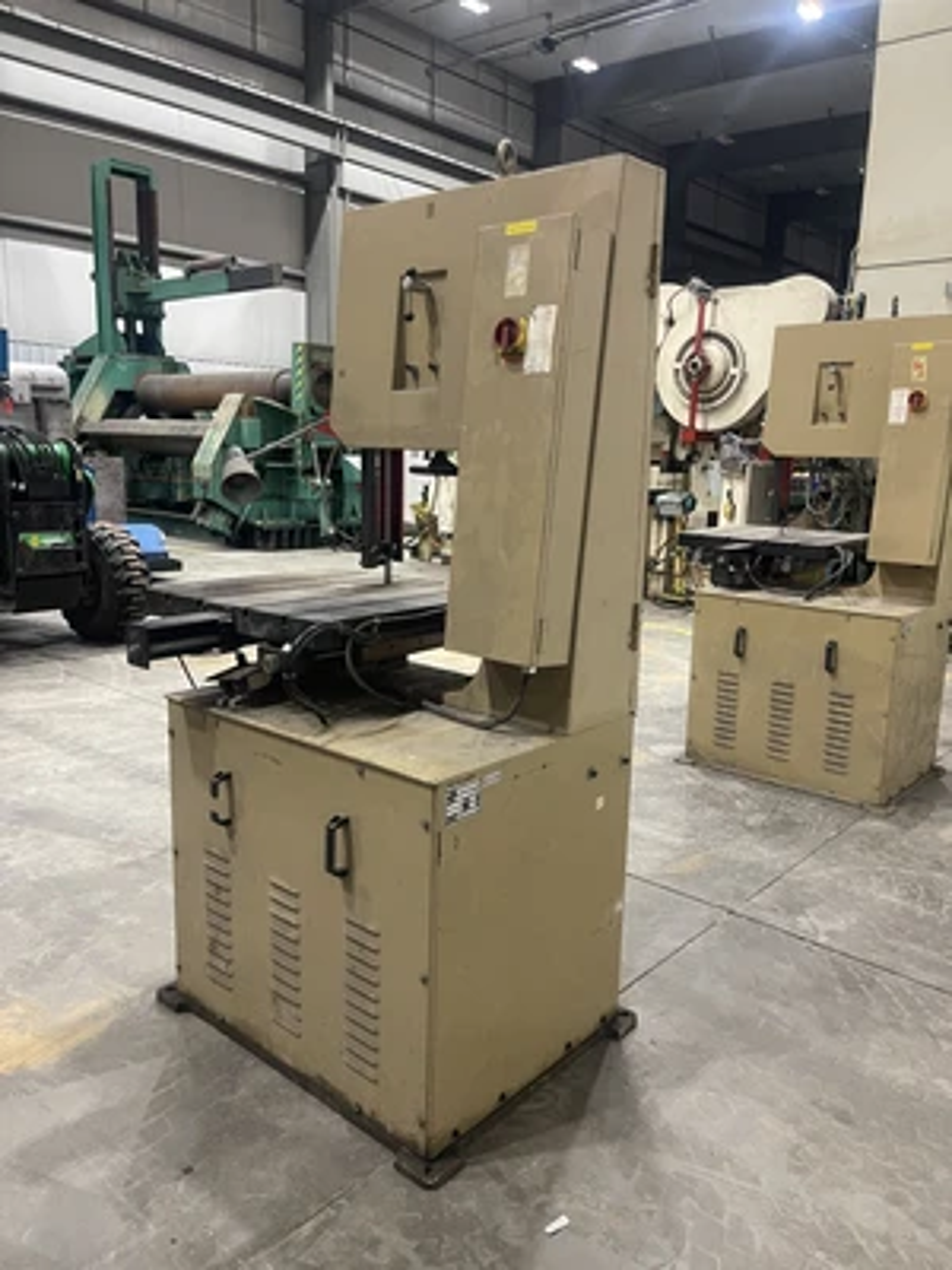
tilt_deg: -9.0
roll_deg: -2.7
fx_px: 917
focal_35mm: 25
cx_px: 476
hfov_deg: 54.9
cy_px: 635
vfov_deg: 69.4
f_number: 1.6
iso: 500
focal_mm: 5.1
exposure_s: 1/60
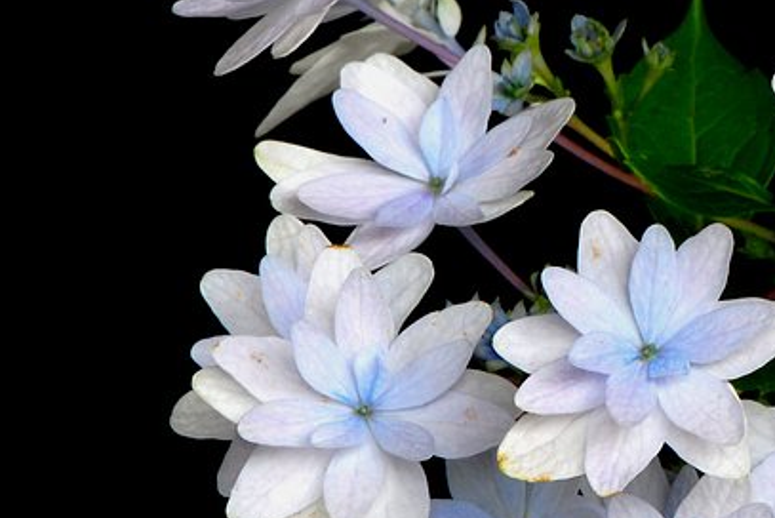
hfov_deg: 5.2
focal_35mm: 396
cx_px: 786
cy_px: 250
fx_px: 8536
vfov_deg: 3.5
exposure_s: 1/8
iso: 200
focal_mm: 105
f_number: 22
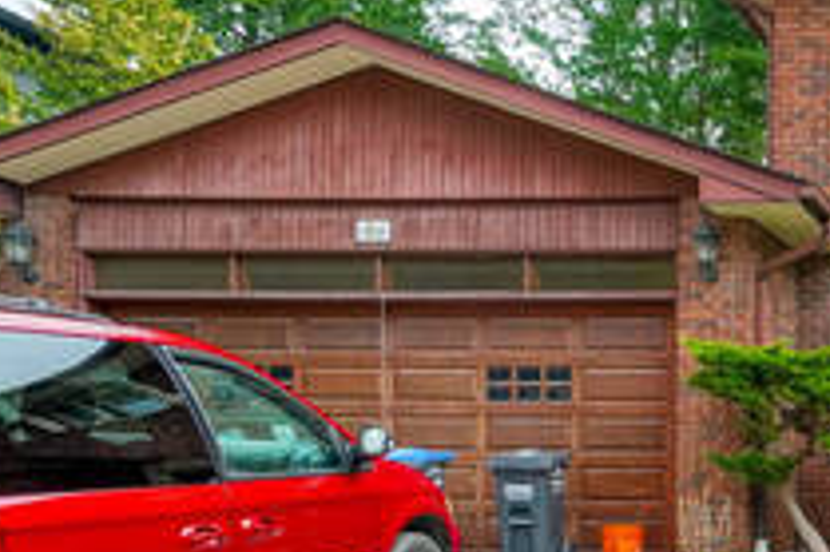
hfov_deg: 32.3
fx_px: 1060
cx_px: 1080
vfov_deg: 28.1
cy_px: 494
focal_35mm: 46
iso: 1250
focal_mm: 10
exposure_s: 1/640
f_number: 7.1
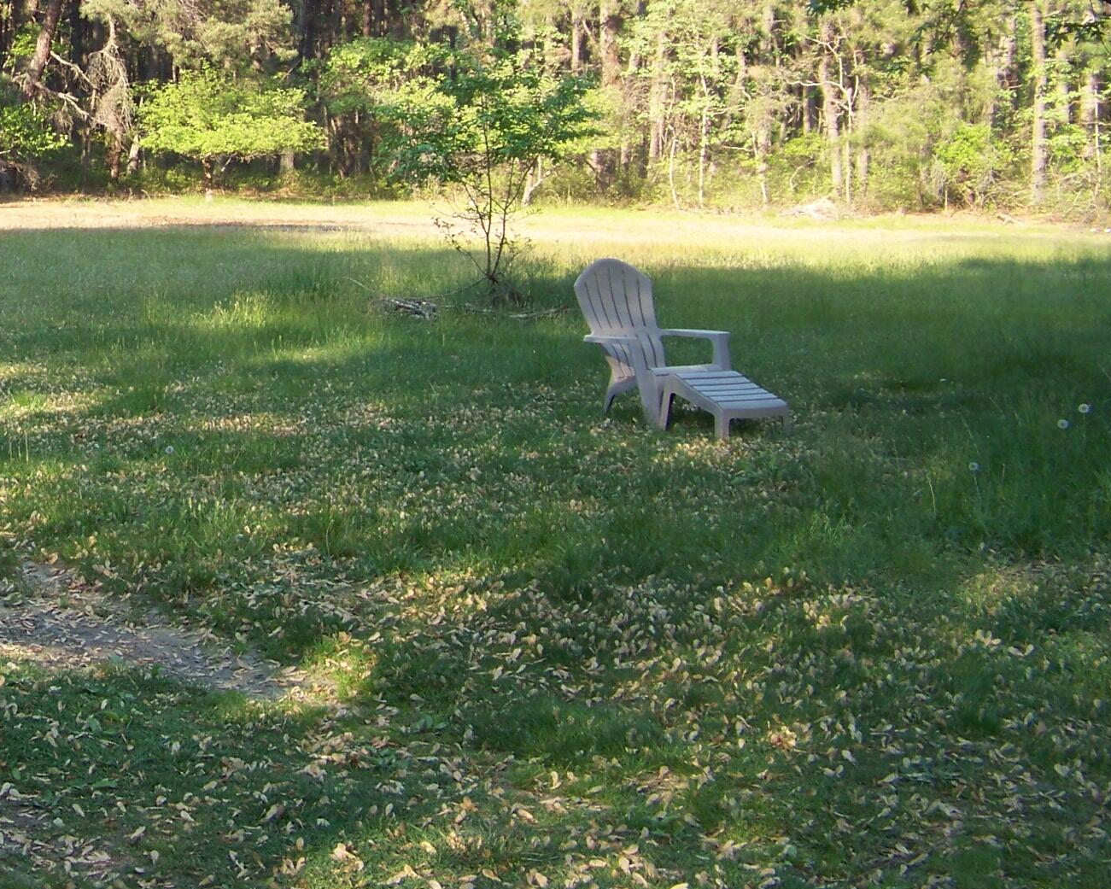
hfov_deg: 25.9
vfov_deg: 21.6
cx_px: 34
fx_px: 2302
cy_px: 188
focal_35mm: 70
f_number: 2.8
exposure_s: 1/200
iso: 64
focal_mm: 5.85
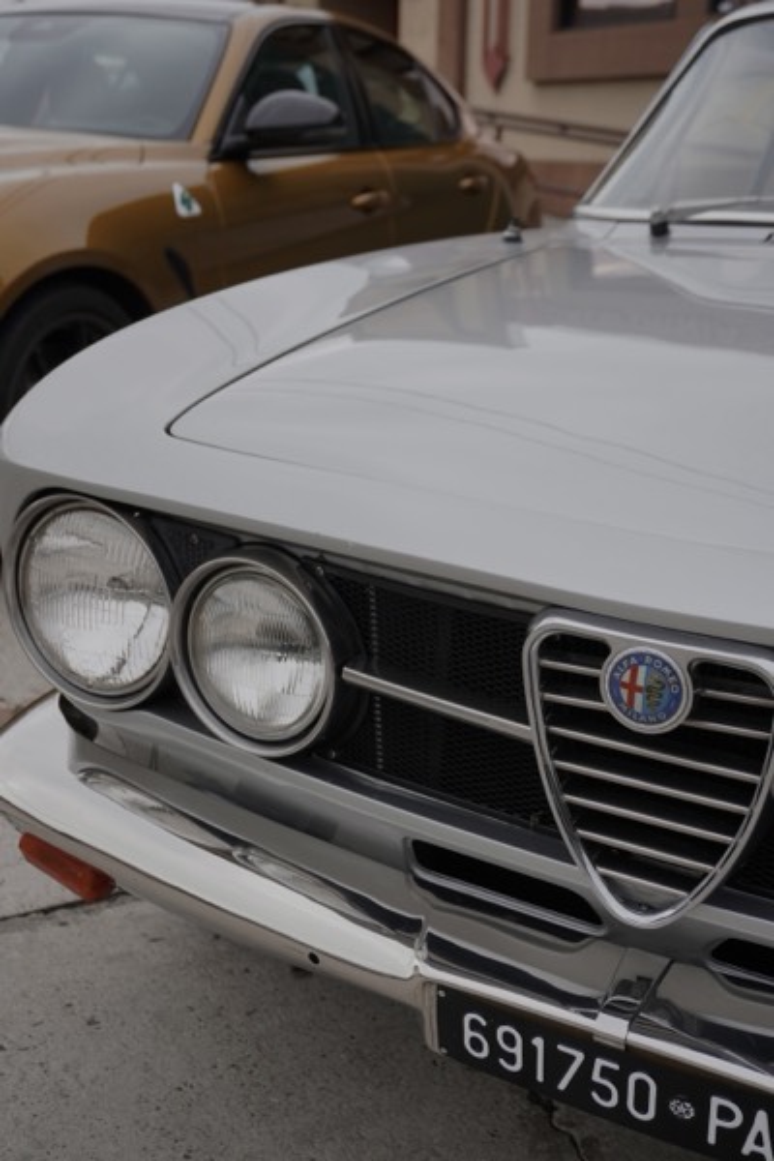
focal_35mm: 42
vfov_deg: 46.4
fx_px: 1354
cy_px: 580
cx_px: 387
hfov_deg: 31.9
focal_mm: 28
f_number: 5
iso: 100
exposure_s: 1/320
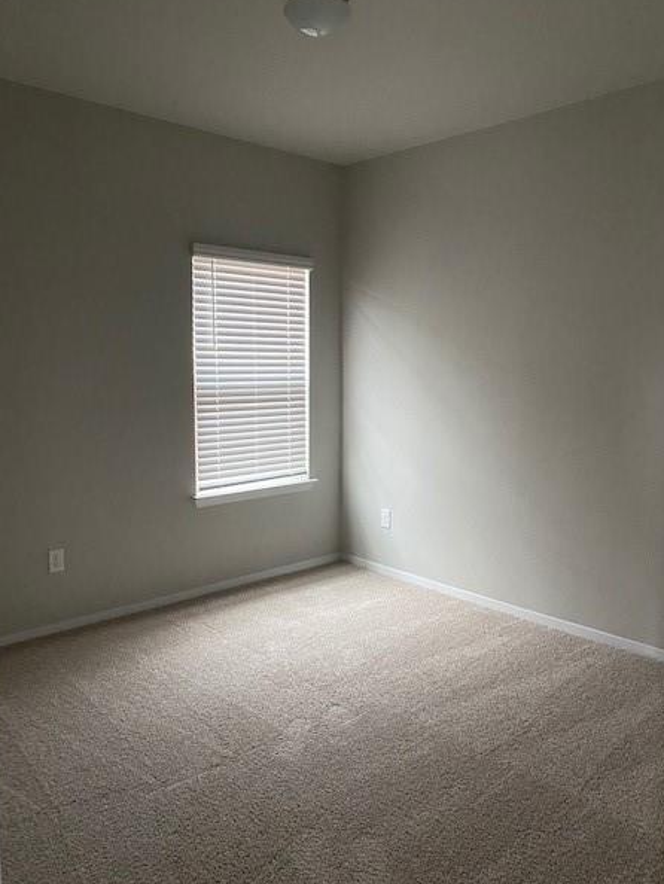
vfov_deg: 63.4
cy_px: 457
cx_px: 345
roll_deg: +0.2
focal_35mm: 28
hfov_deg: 49.8
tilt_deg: -7.4
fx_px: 716
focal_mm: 4.25
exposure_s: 1/41
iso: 500
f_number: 1.8
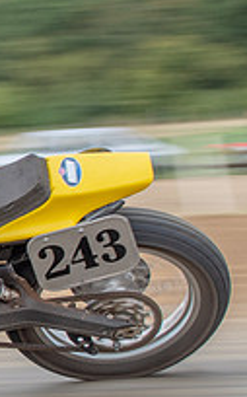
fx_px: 2862
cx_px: -273
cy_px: 134
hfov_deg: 4.8
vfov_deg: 7.9
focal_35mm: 265
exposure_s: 1/125
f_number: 8
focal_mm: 52
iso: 320
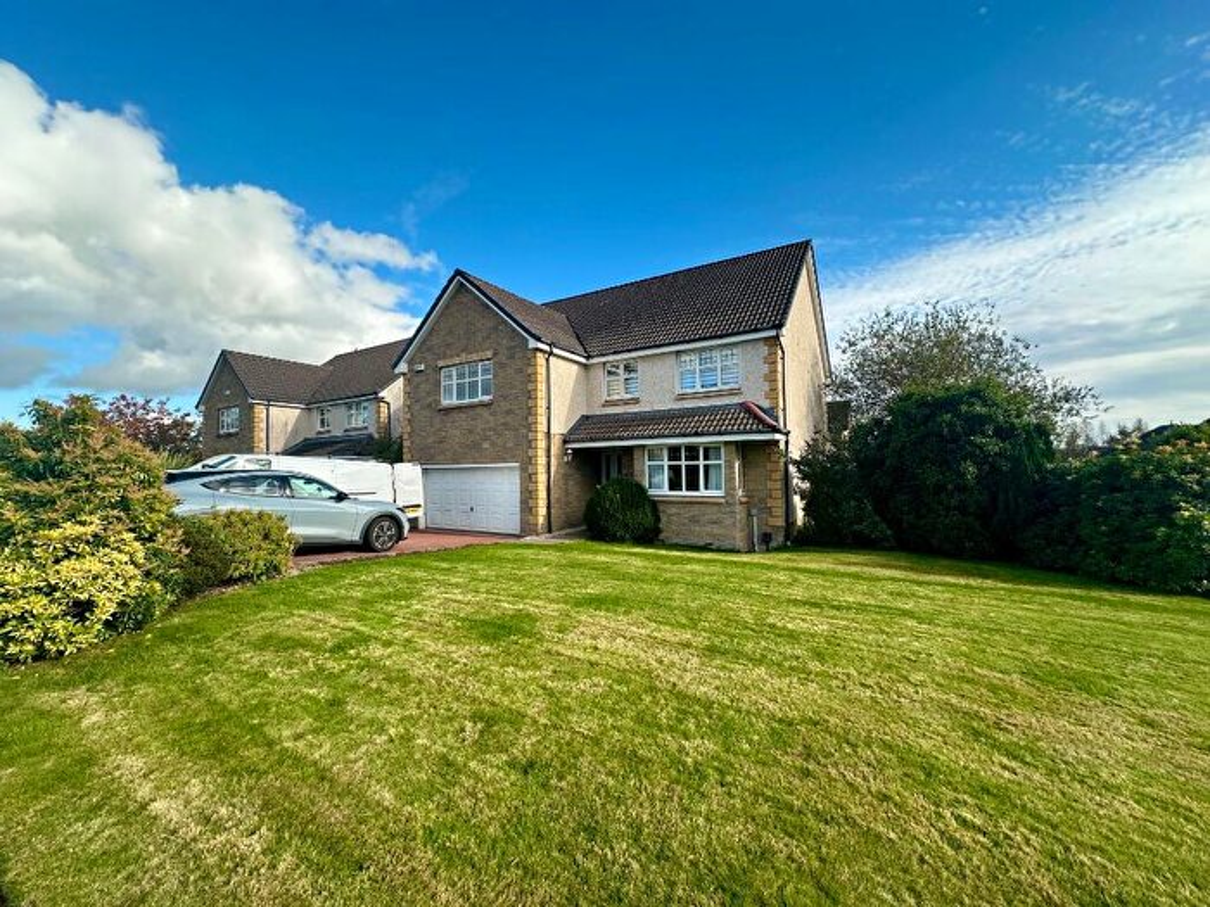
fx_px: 489
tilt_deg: +1.6
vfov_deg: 85.7
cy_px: 454
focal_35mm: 14
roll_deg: +0.7
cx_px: 605
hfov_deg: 102.1
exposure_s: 1/790
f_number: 2.2
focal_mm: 2.22
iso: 40
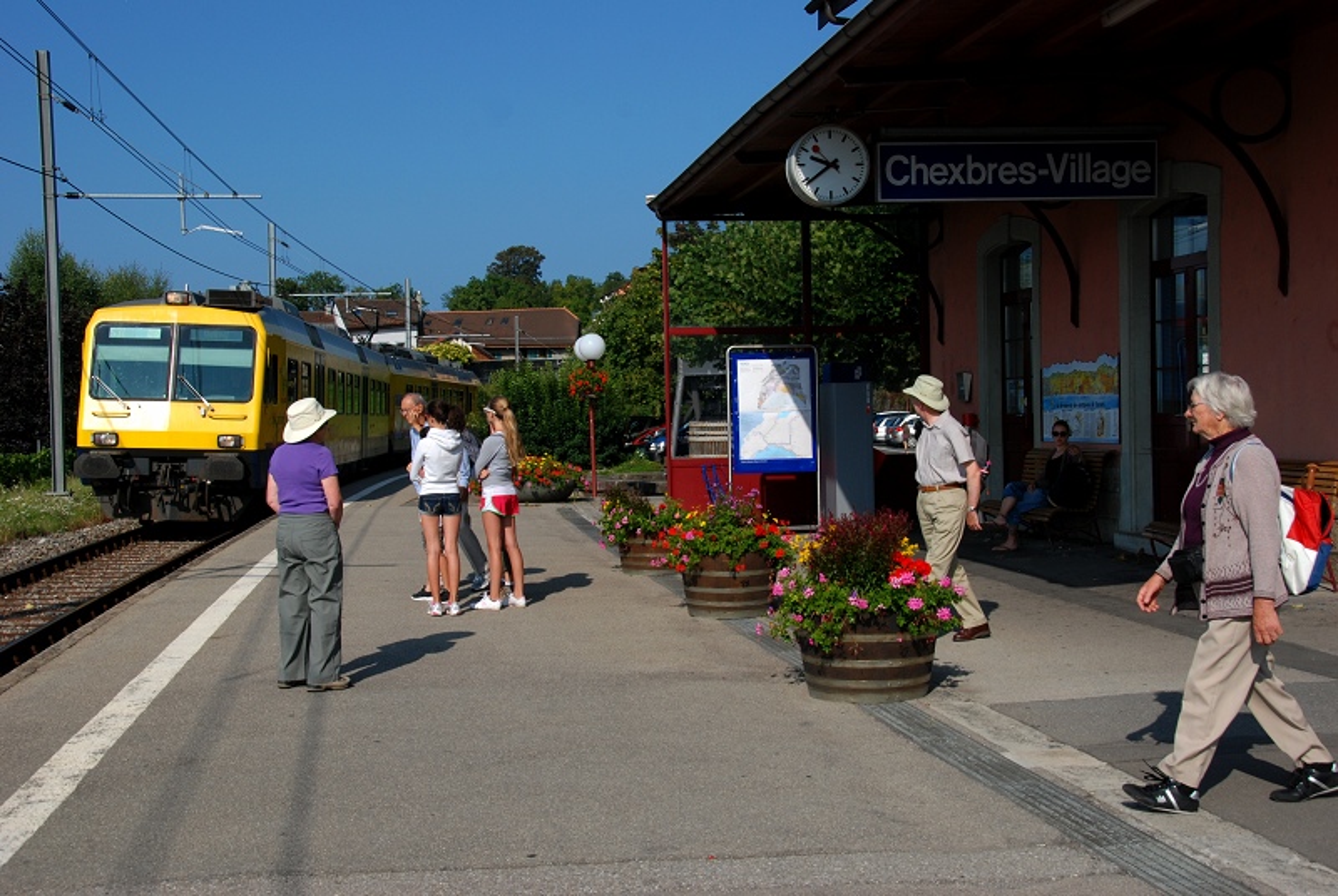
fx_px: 1619
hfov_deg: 44.9
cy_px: 448
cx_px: 669
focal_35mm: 44
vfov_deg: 30.9
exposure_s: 1/400
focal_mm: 29
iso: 200
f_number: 11
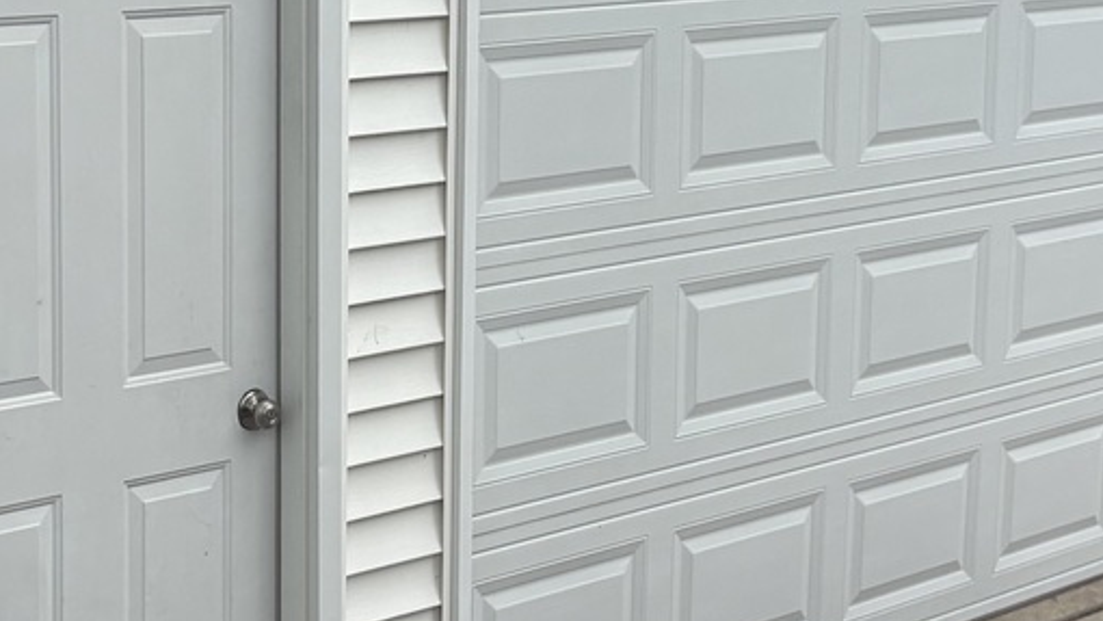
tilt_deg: -8.2
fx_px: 2340
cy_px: 151
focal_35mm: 80
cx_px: 290
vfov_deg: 15.0
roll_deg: +1.0
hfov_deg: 26.2
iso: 50
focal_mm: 5.96
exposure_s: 1/2538
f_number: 1.6
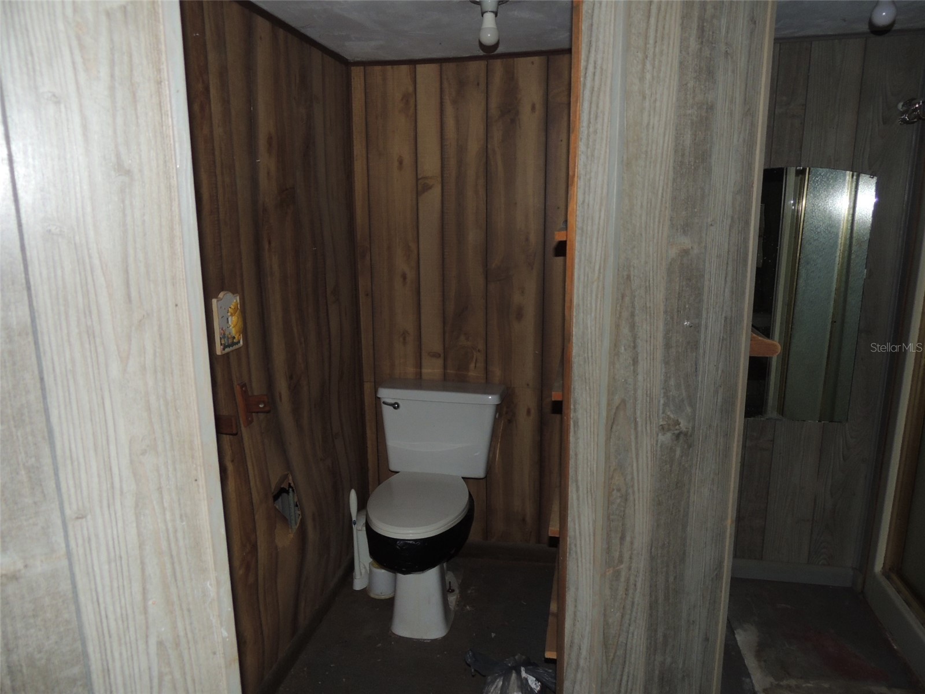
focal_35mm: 24
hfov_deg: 71.6
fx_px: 641
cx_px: 462
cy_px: 347
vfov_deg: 56.8
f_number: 3
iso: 200
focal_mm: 4.3
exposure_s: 1/30
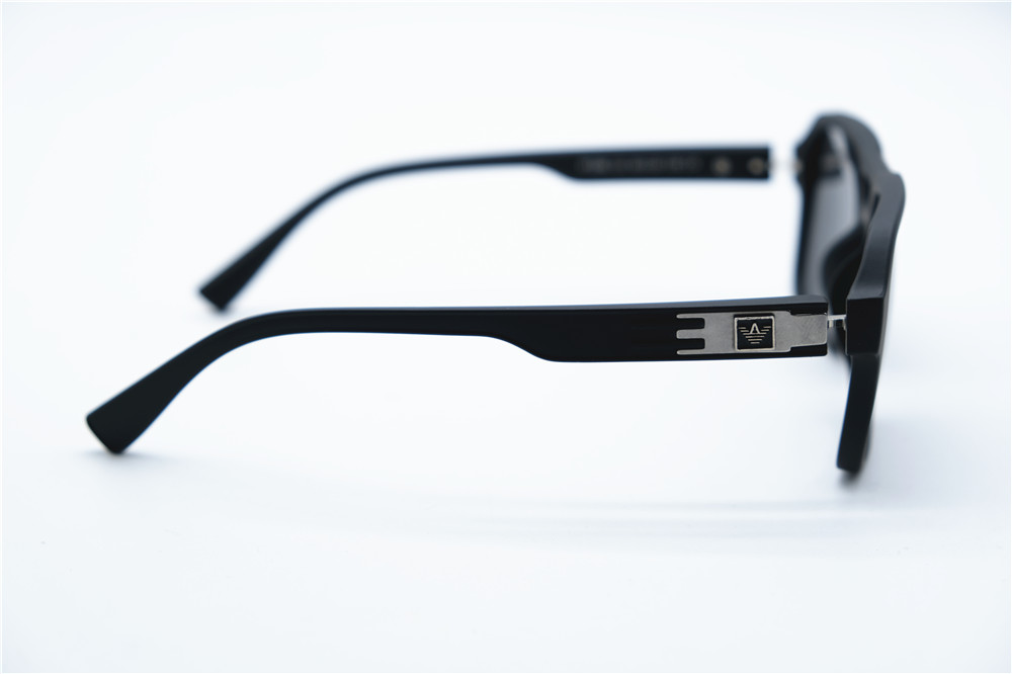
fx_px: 1939
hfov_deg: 29.3
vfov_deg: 19.7
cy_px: 337
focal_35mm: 69
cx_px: 506
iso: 160
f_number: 5
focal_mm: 46.3
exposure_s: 1/210
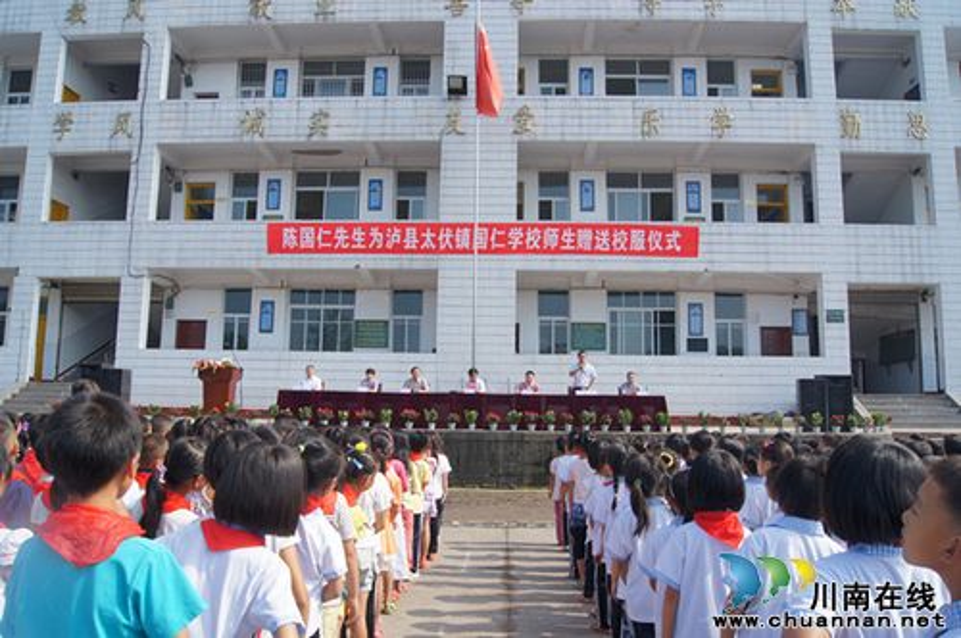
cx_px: 480
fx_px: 720
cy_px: 319
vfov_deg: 47.8
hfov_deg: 67.4
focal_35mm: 27
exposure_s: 1/200
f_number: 10
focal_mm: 18
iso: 200
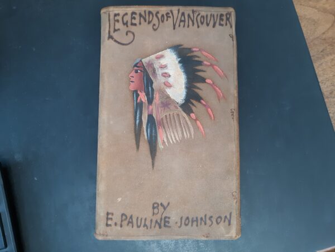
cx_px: 168
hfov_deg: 63.4
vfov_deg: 49.7
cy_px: 126
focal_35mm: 28
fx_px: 271
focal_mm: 3.7
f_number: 1.7
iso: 125
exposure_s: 1/40
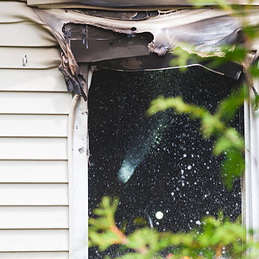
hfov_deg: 13.6
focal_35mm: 128
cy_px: 130
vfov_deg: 13.6
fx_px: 1084
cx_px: 124
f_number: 3.2
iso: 200
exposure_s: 1/800
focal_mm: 78
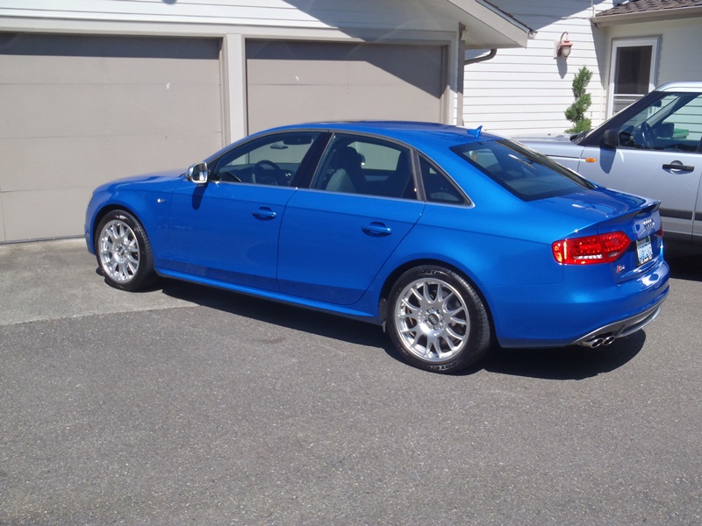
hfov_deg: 49.0
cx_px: 351
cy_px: 263
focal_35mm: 38
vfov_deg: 37.7
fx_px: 771
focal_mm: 6.83
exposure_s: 1/80
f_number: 13
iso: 125
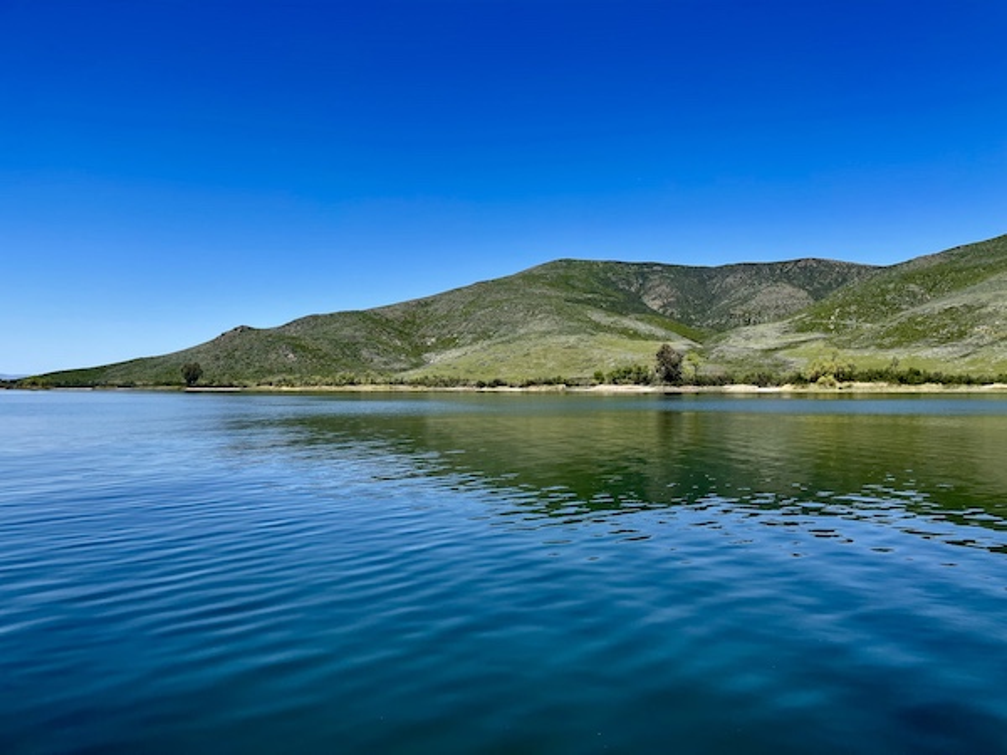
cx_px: 504
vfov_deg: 54.9
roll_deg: +0.0
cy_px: 378
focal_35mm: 25
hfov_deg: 69.4
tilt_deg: -1.4
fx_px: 727
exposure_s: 1/3257
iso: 32
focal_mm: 5.1
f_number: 1.6
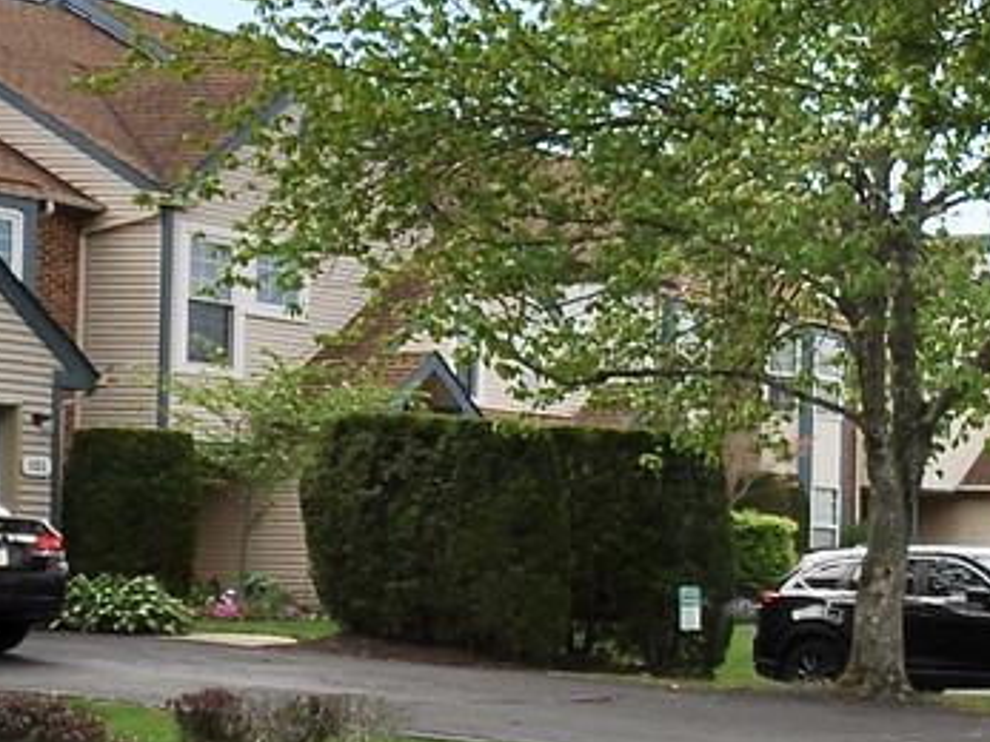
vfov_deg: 17.3
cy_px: 548
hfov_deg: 18.3
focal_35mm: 85
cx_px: 1757
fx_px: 2430
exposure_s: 1/200
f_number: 9
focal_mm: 10
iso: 100
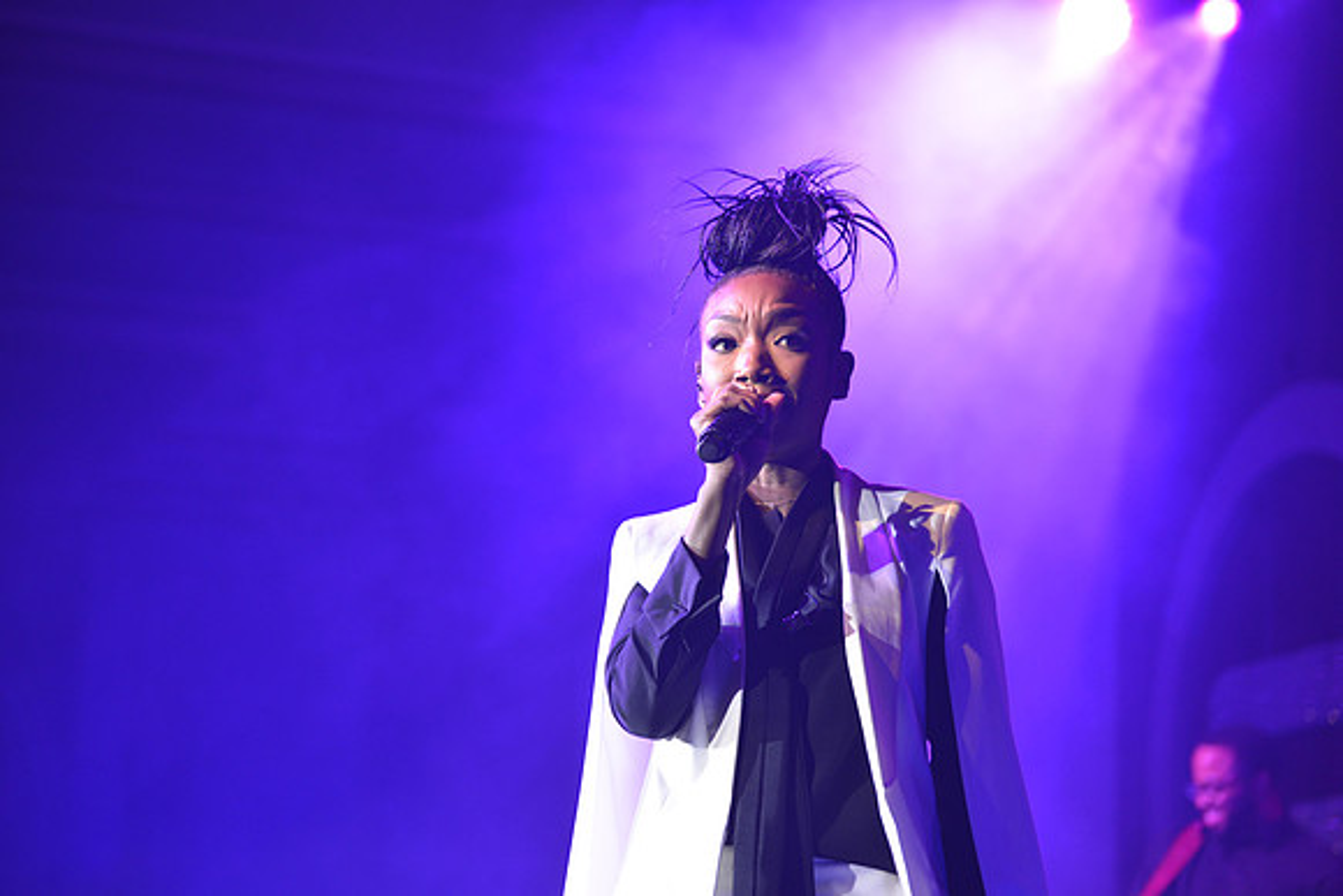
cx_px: 672
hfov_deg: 17.6
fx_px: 4328
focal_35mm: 116
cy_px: 448
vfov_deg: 11.8
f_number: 5
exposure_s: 1/125
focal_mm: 116
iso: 1000
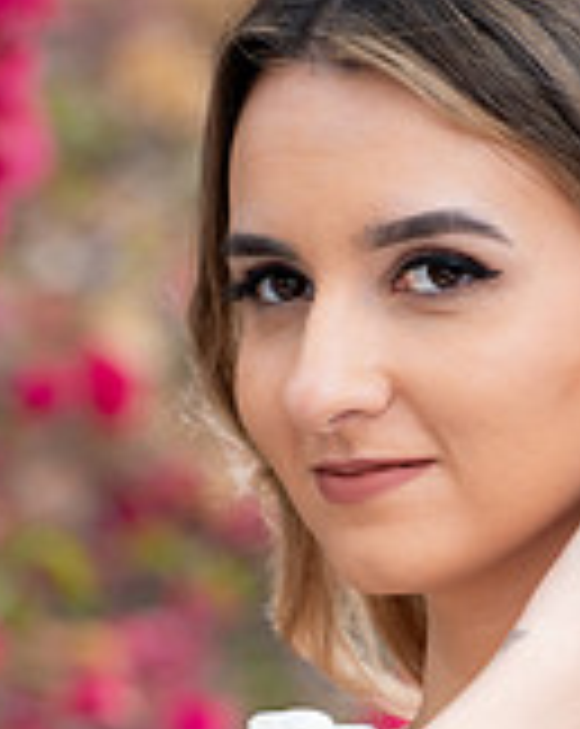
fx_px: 10114
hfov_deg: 3.3
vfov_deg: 4.1
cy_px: 706
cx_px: 499
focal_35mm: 470
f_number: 3.5
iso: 320
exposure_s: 1/200
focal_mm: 180
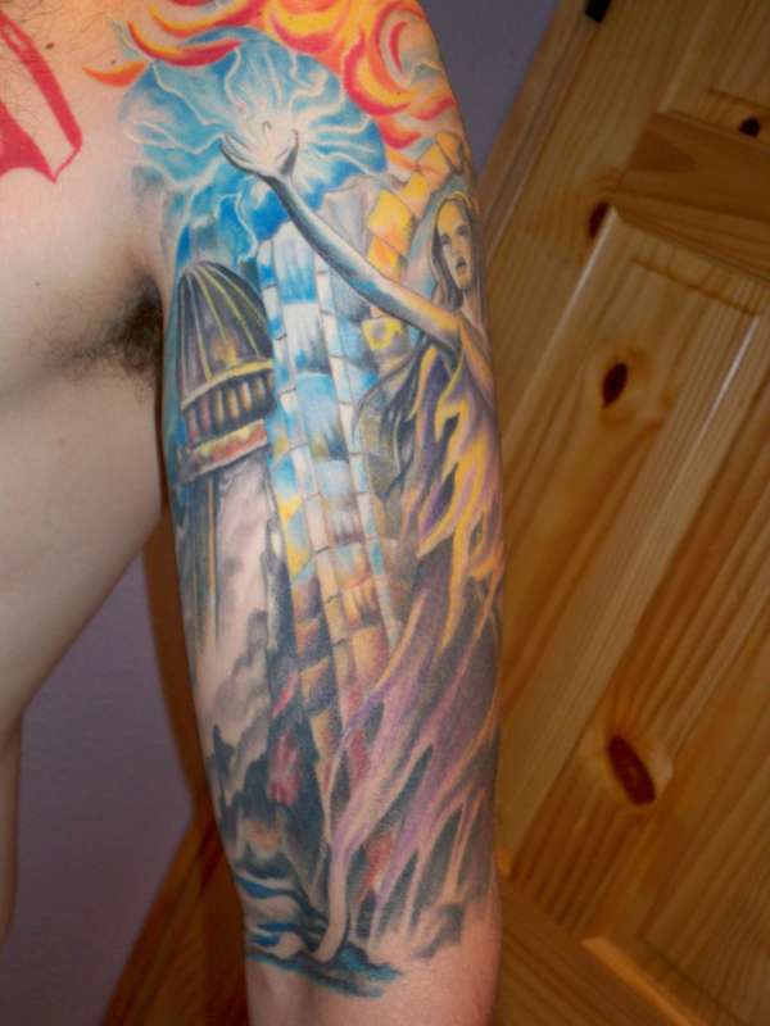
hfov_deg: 32.9
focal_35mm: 44
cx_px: 385
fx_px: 1305
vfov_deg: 42.9
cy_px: 513
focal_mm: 7.8
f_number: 3.5
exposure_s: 1/60
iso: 200
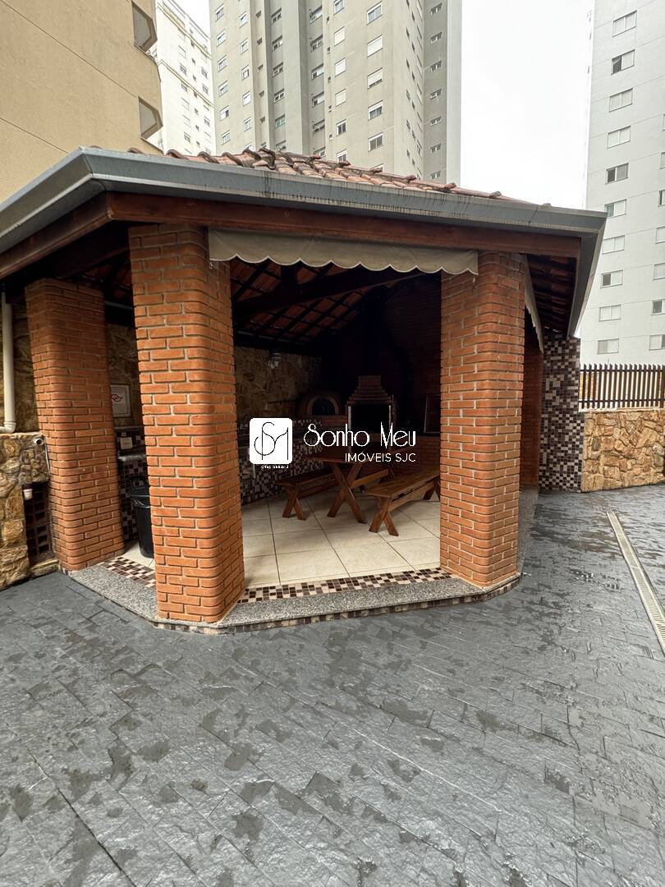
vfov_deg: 102.1
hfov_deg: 85.7
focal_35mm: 14
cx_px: 332
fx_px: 359
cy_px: 444
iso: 100
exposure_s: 1/99
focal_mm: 2.22
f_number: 2.2
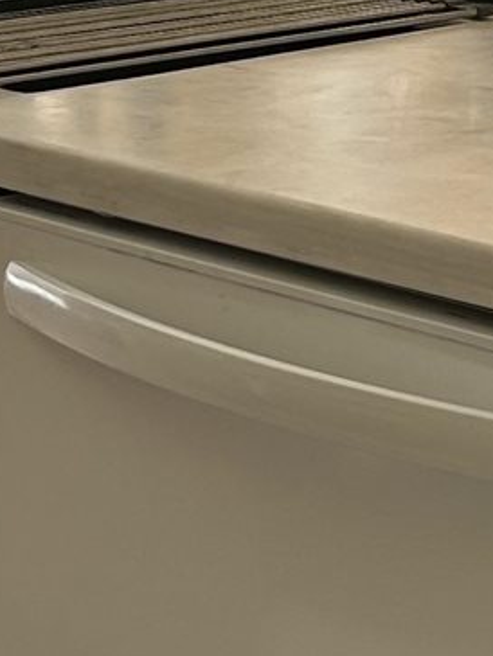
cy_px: 131
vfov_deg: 12.0
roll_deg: +0.0
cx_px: 45
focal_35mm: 164
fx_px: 3112
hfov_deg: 9.0
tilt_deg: -11.5
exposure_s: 1/330
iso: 50
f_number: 1.5
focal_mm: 5.7
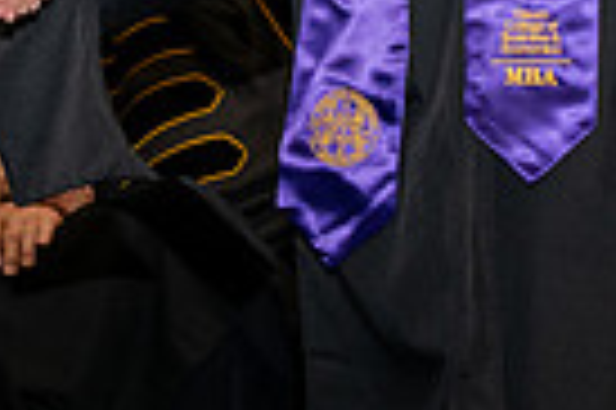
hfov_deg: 6.9
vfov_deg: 4.6
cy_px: -223
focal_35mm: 297
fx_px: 5076
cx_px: 72
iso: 1600
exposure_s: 1/200
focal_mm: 70
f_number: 5.6
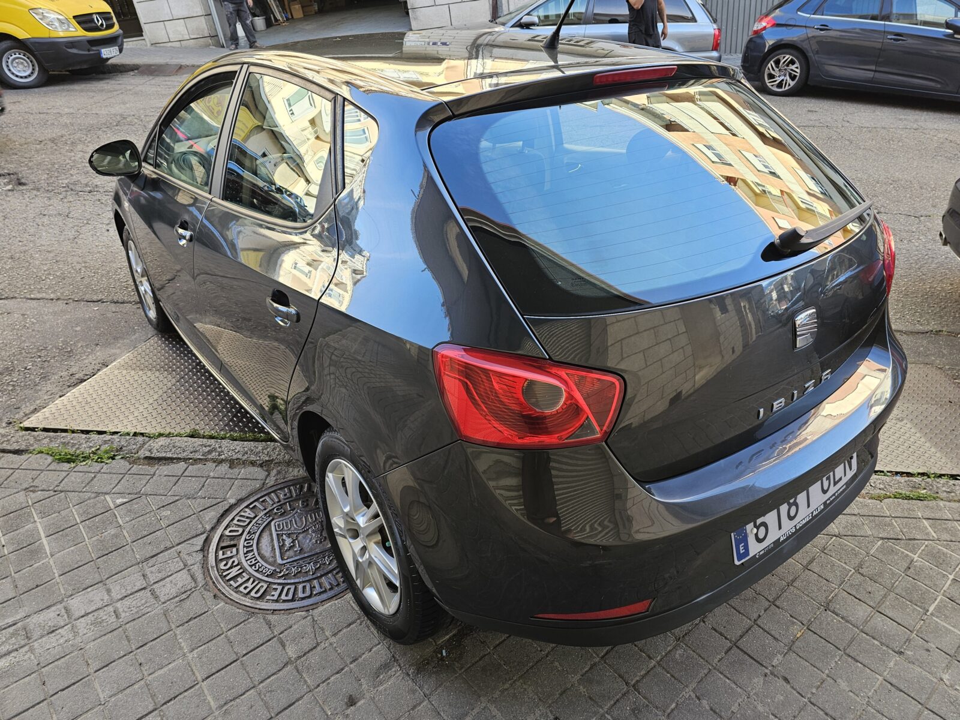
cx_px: 480
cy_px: 360
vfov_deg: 58.9
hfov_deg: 73.9
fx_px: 638
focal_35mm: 23
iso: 50
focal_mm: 6.3
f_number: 1.7
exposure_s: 1/190
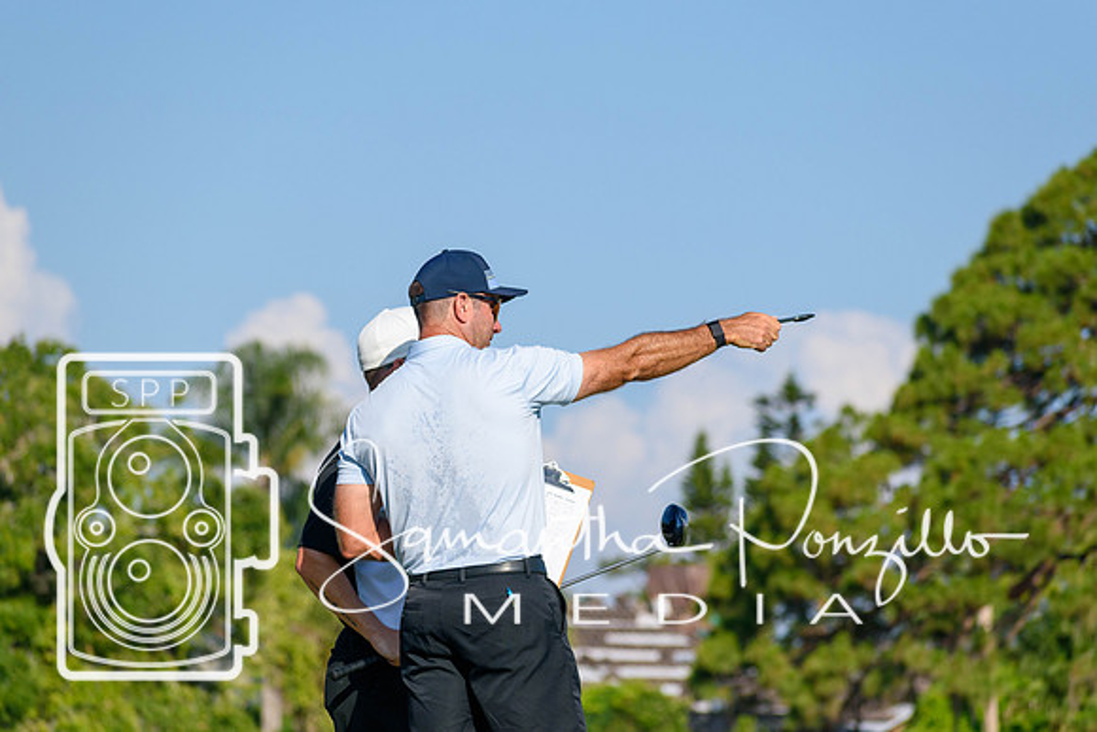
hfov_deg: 9.1
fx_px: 6858
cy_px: 366
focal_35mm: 225
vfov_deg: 6.1
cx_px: 548
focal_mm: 150
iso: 200
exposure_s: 1/2000
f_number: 5.6
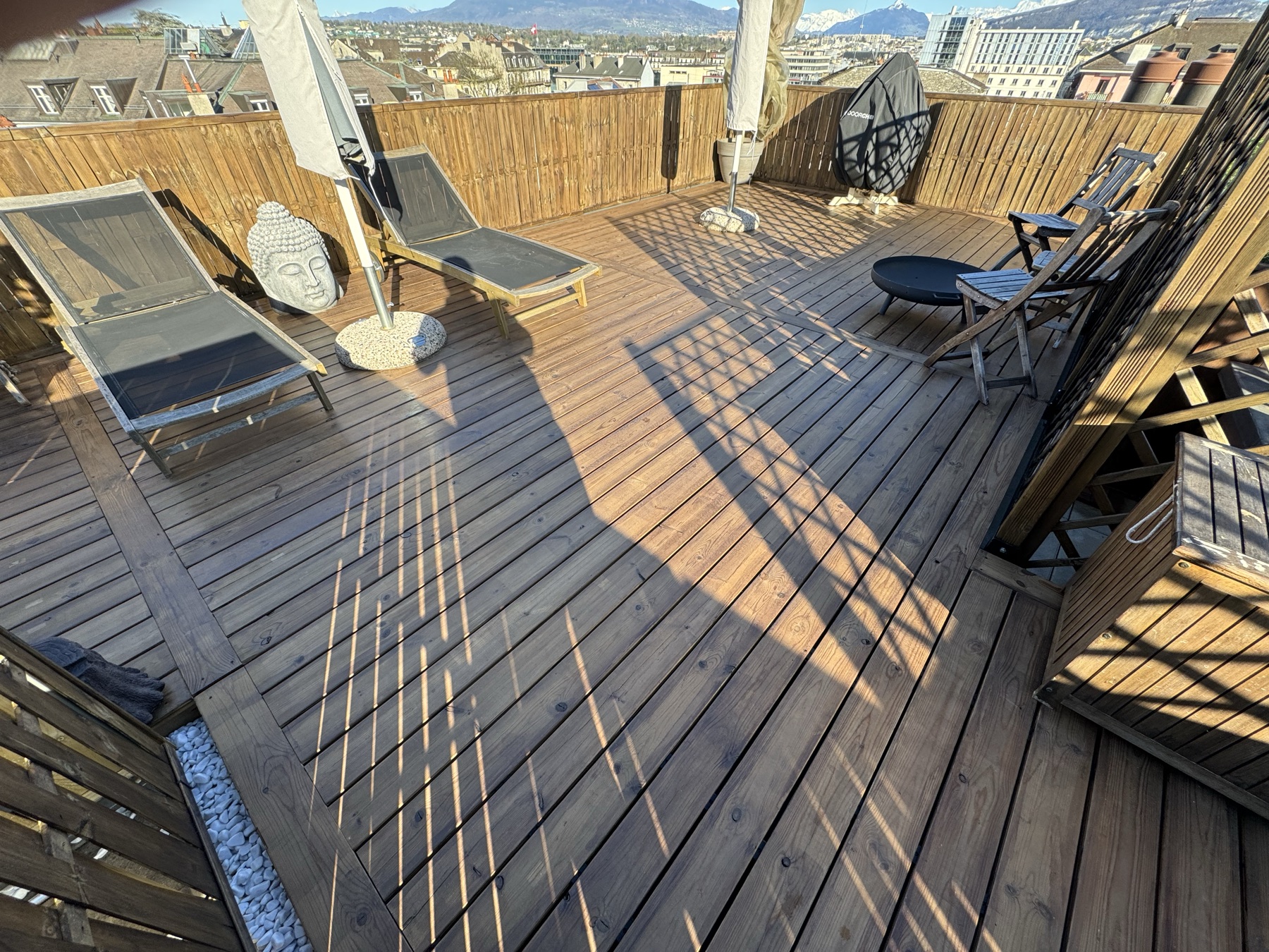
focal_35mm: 14
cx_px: 634
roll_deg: -1.4
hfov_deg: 102.1
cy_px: 476
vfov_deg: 85.7
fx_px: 513
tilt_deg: -39.9
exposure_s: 1/347
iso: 40
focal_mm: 2.22
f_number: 2.2
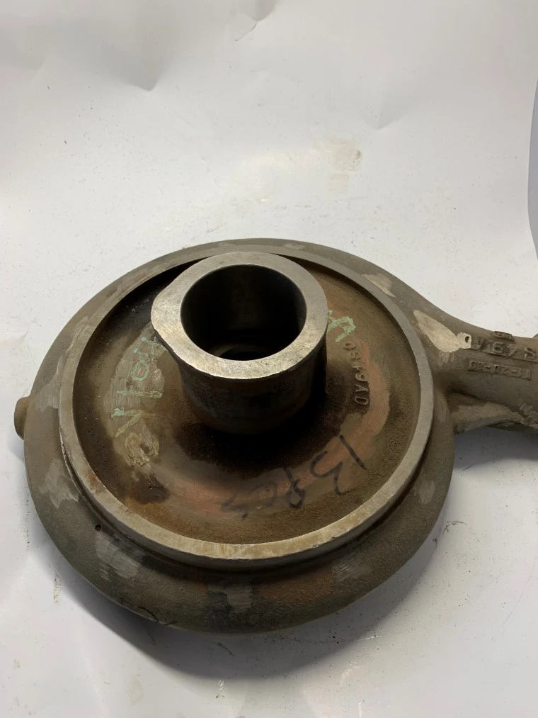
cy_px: 359
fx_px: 539
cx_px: 269
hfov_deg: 53.1
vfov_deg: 67.3
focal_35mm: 26
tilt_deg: -53.7
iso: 25
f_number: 1.8
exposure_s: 1/122
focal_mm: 4.25
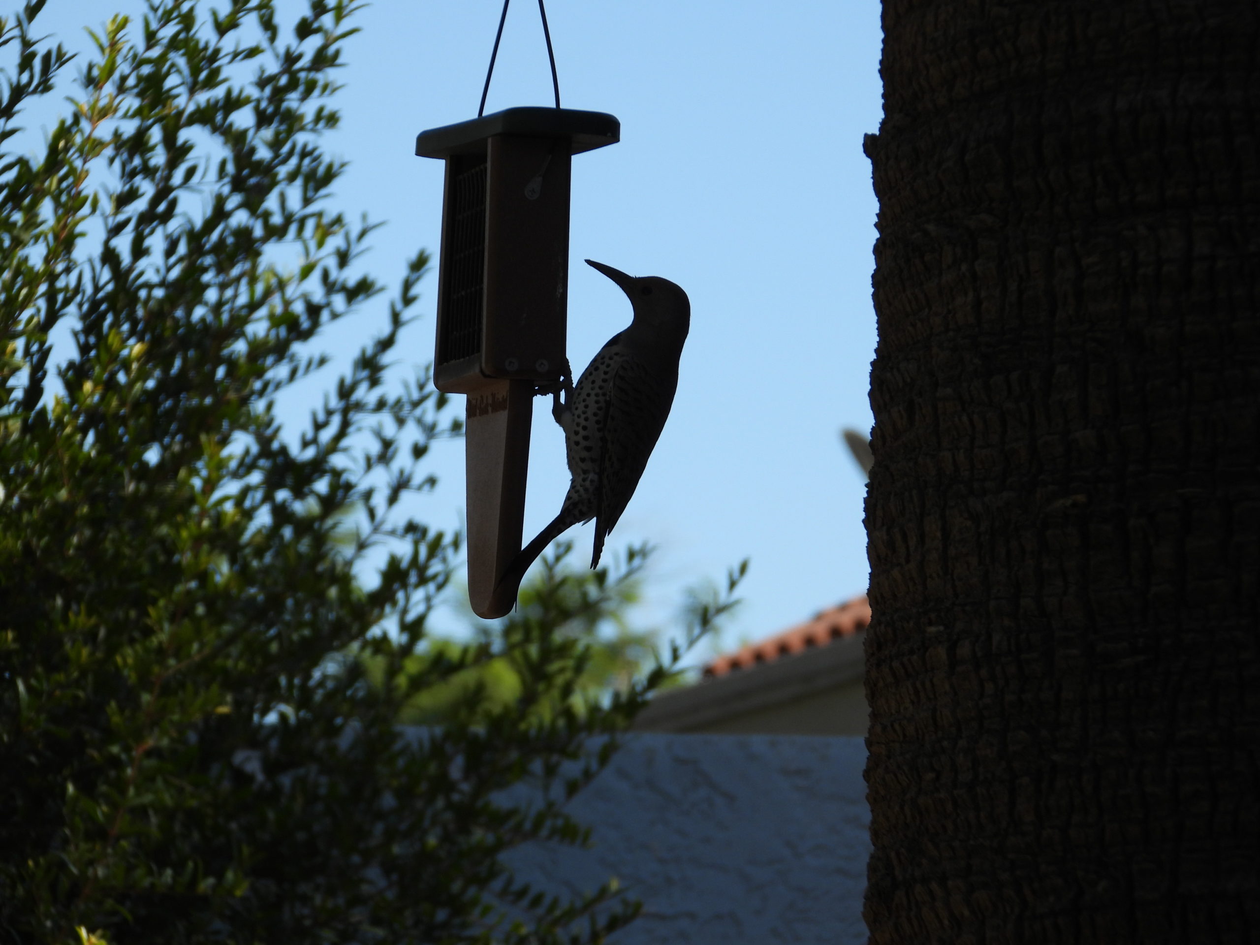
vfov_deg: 4.3
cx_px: 630
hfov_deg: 5.7
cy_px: 472
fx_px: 12558
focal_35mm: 345
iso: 100
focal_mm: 62.1
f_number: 4.5
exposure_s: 1/320
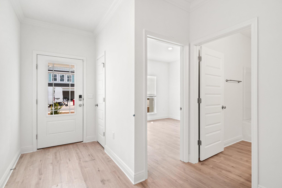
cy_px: 94
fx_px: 129
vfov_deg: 72.0
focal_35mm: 16
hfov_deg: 95.0
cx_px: 141
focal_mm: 11
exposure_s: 1/3
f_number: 8
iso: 800
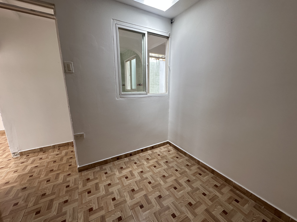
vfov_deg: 85.7
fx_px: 120
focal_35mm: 14
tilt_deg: -9.4
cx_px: 148
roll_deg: +0.3
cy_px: 111
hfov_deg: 102.1
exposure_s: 1/99
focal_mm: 2.22
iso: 80
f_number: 2.2
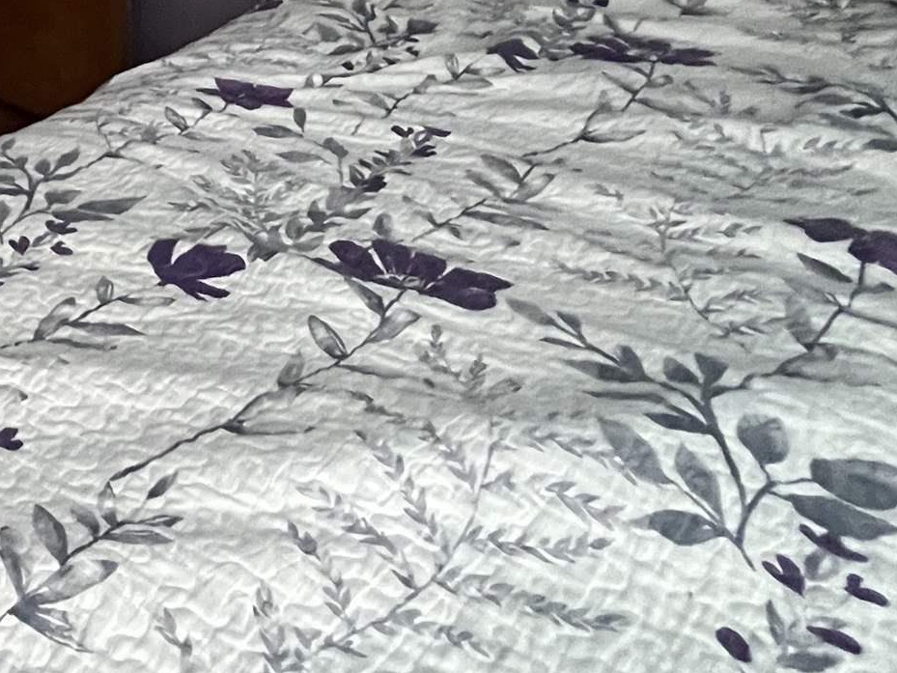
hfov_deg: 34.1
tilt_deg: -11.7
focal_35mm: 43
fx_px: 1114
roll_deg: +5.0
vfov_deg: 29.2
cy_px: -126
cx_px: -213
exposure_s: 1/60
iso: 800
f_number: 1.8
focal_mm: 1.57
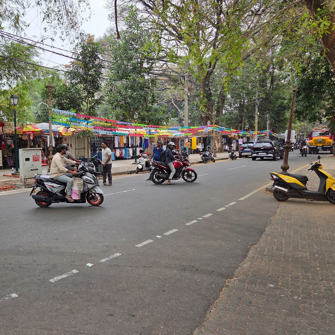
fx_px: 307
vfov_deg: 57.3
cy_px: 166
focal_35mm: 28
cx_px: 114
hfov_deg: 56.2
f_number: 1.8
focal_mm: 5.4
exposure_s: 1/892
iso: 80
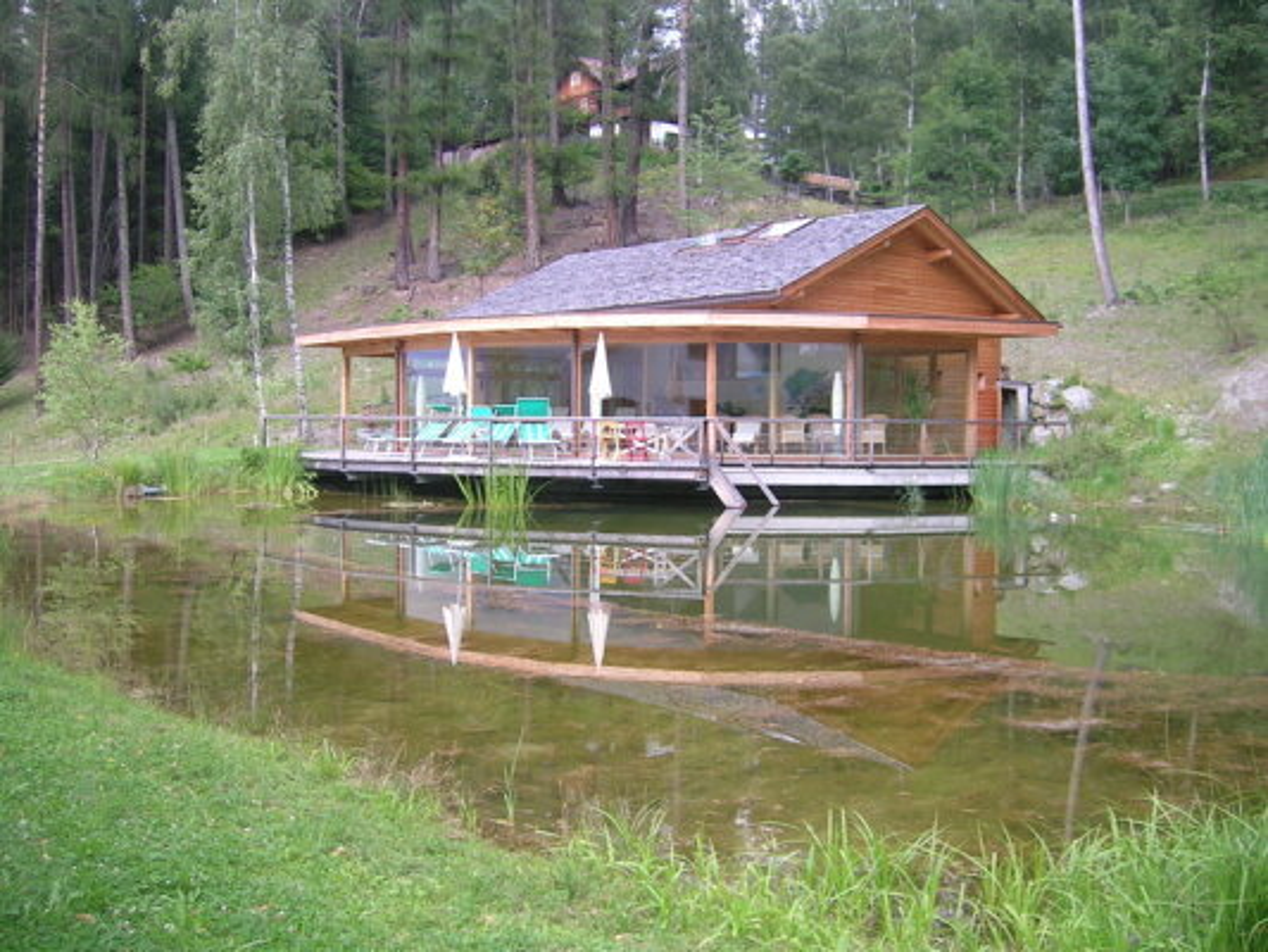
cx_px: 634
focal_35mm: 35
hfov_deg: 52.6
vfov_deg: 40.7
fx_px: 1282
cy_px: 476
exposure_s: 1/35.6
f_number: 2.8
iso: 50
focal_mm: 5.4
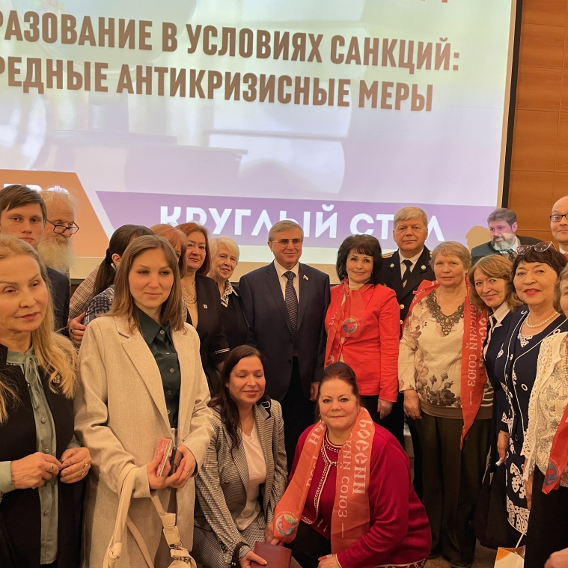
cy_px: 285
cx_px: 243
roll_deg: -1.7
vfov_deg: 52.5
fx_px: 575
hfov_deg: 52.3
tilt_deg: -3.9
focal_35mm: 31
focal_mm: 4.2
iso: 125
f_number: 1.6
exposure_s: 1/50
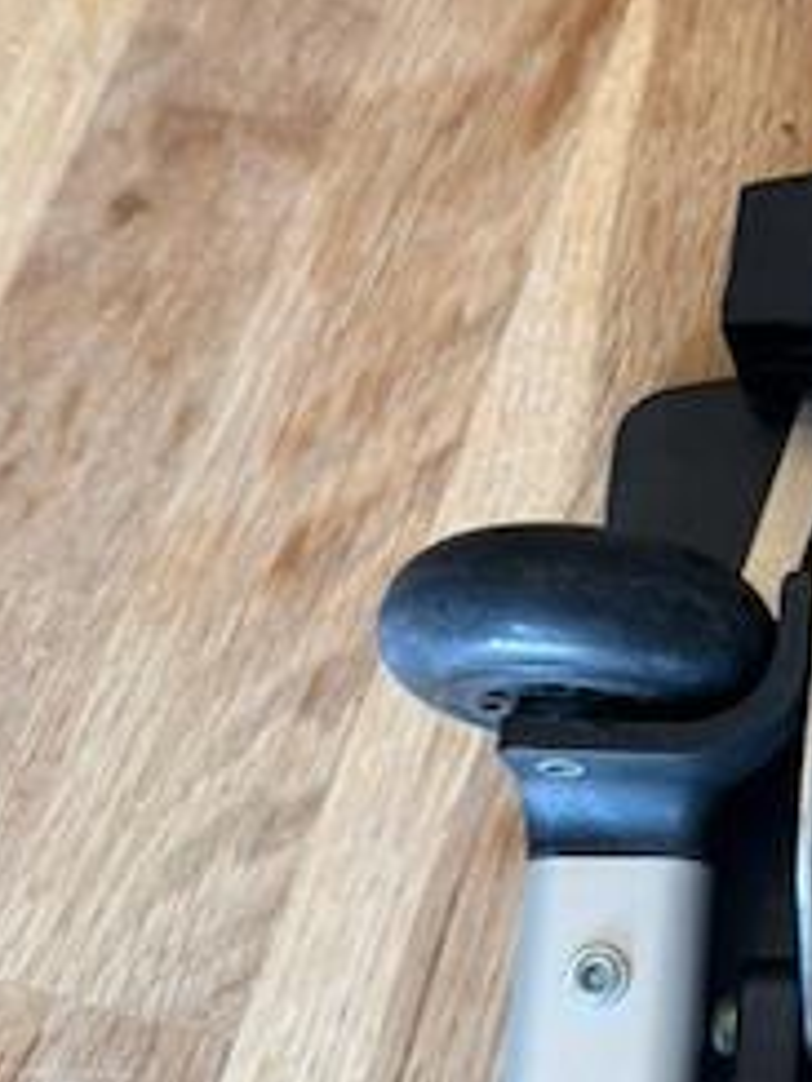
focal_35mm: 63
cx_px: 1021
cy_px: 412
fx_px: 1970
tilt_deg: -64.0
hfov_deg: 21.3
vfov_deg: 30.6
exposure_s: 1/100
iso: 100
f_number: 1.78
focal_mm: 6.76
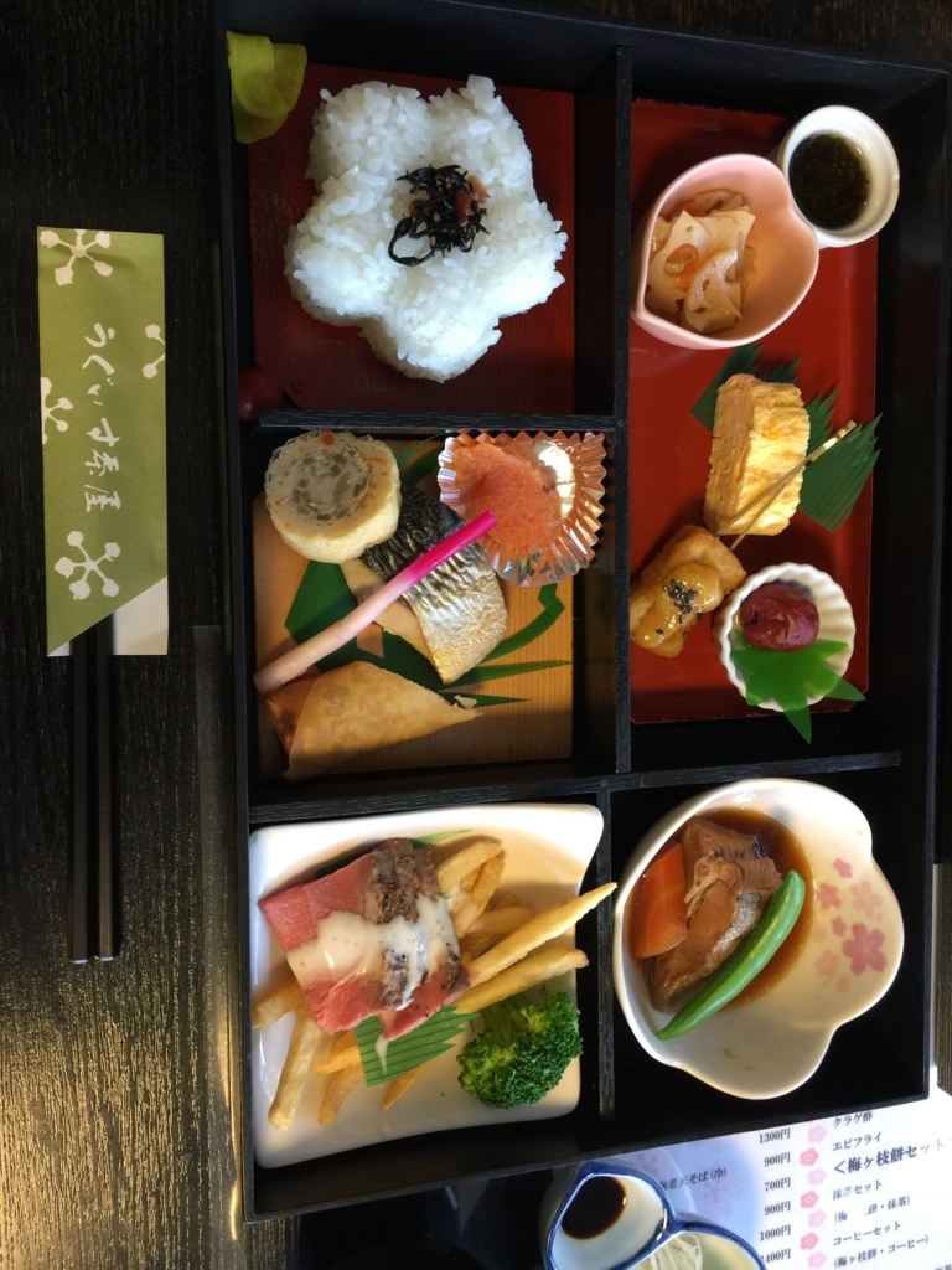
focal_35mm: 29
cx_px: 476
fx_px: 1063
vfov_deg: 61.7
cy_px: 635
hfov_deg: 48.2
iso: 32
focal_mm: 4.15
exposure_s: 1/15
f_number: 2.2
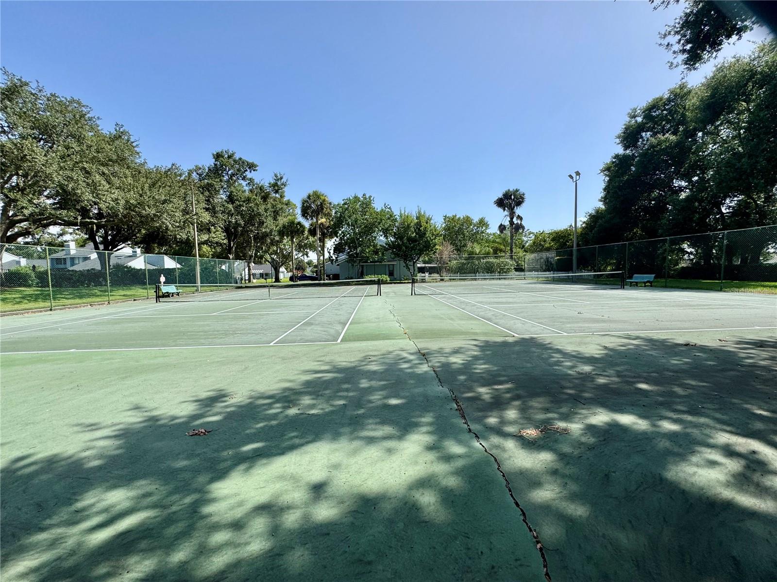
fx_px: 314
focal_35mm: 14
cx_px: 388
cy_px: 291
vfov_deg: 85.7
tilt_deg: -5.4
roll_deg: +0.7
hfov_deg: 102.1
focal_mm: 2.22
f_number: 2.2
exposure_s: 1/1637
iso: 50
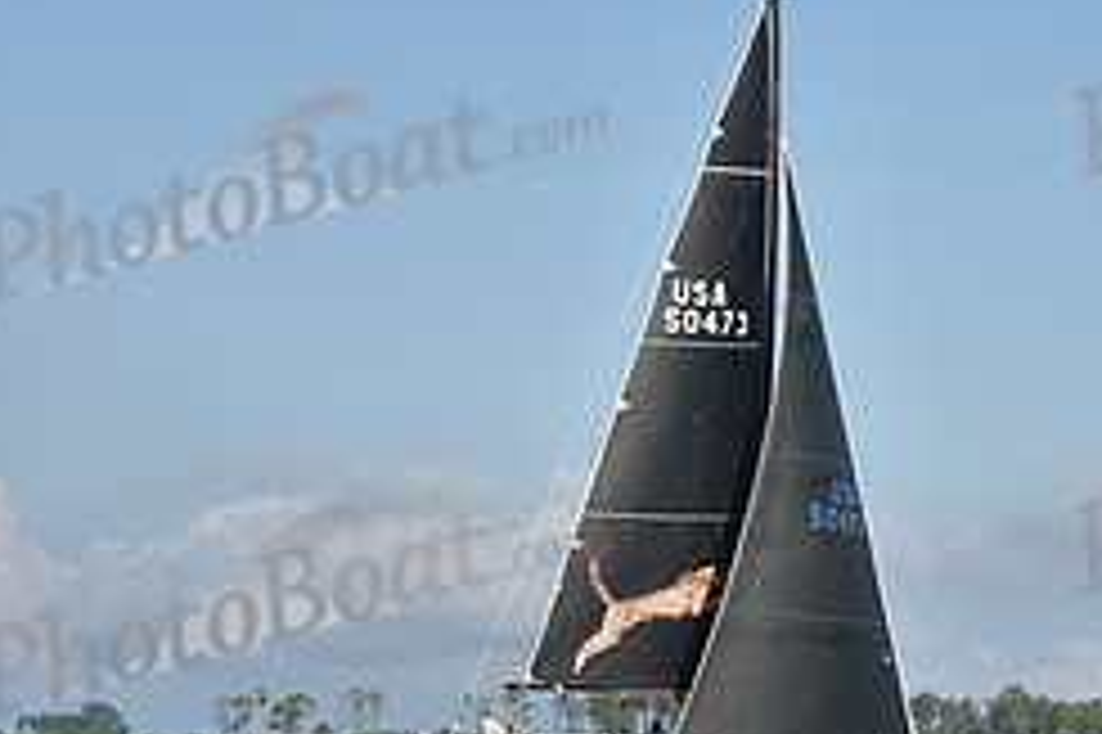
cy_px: 775
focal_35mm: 166
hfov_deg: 12.3
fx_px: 5078
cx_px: 843
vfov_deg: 8.2
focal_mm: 70
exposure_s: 1/8000
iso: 320
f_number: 3.2
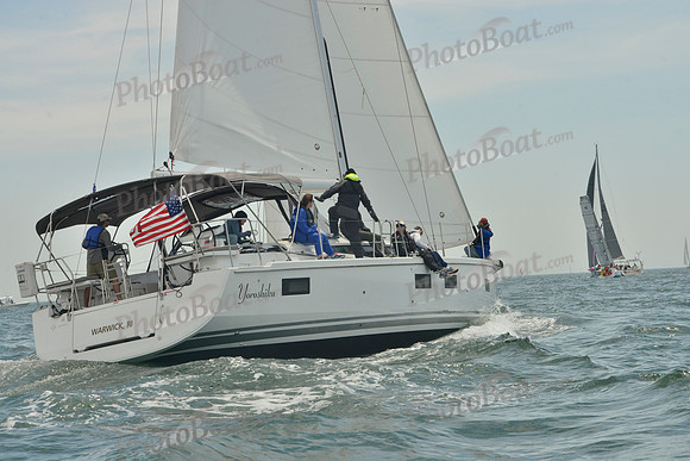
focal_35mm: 85
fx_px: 1629
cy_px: 230
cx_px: 345
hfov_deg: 23.9
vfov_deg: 16.1
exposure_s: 1/1250
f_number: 13
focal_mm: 85
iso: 560
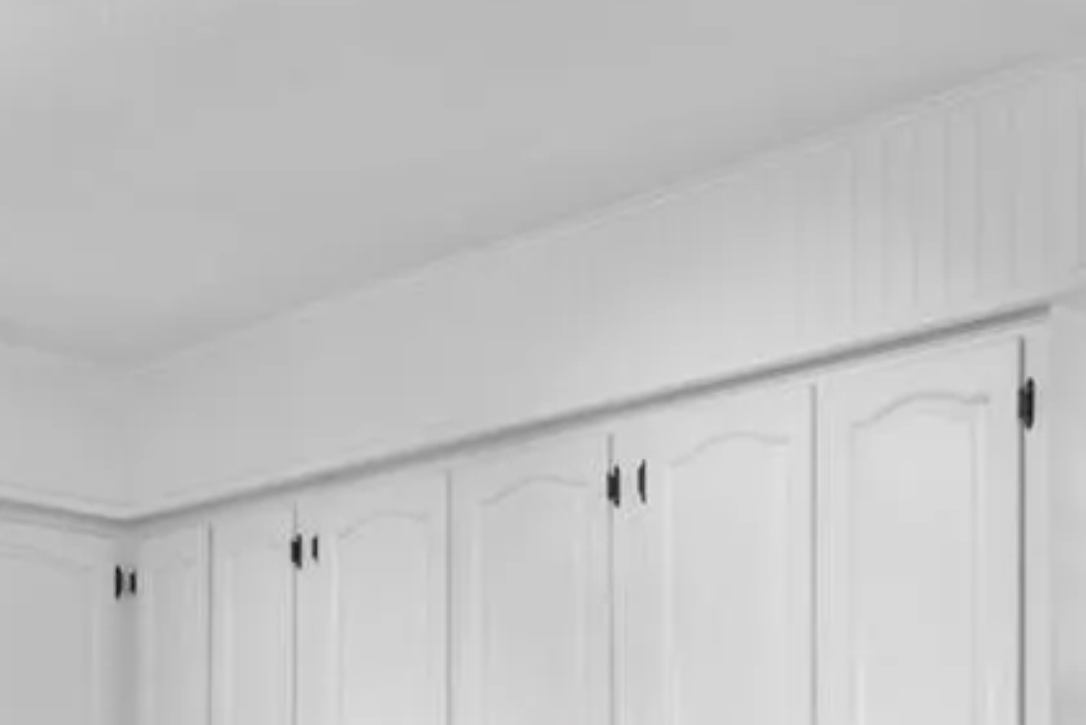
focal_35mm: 57
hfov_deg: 35.0
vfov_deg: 21.3
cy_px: 968
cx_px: 609
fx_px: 1720
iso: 100
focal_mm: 10
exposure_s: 1/2
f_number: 7.1
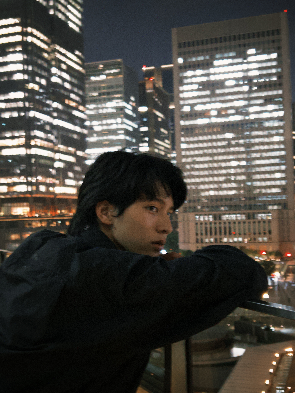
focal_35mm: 26
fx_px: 295
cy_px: 196
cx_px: 148
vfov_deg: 67.3
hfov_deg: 53.1
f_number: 1.5
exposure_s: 1/25
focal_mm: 5.7
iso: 640
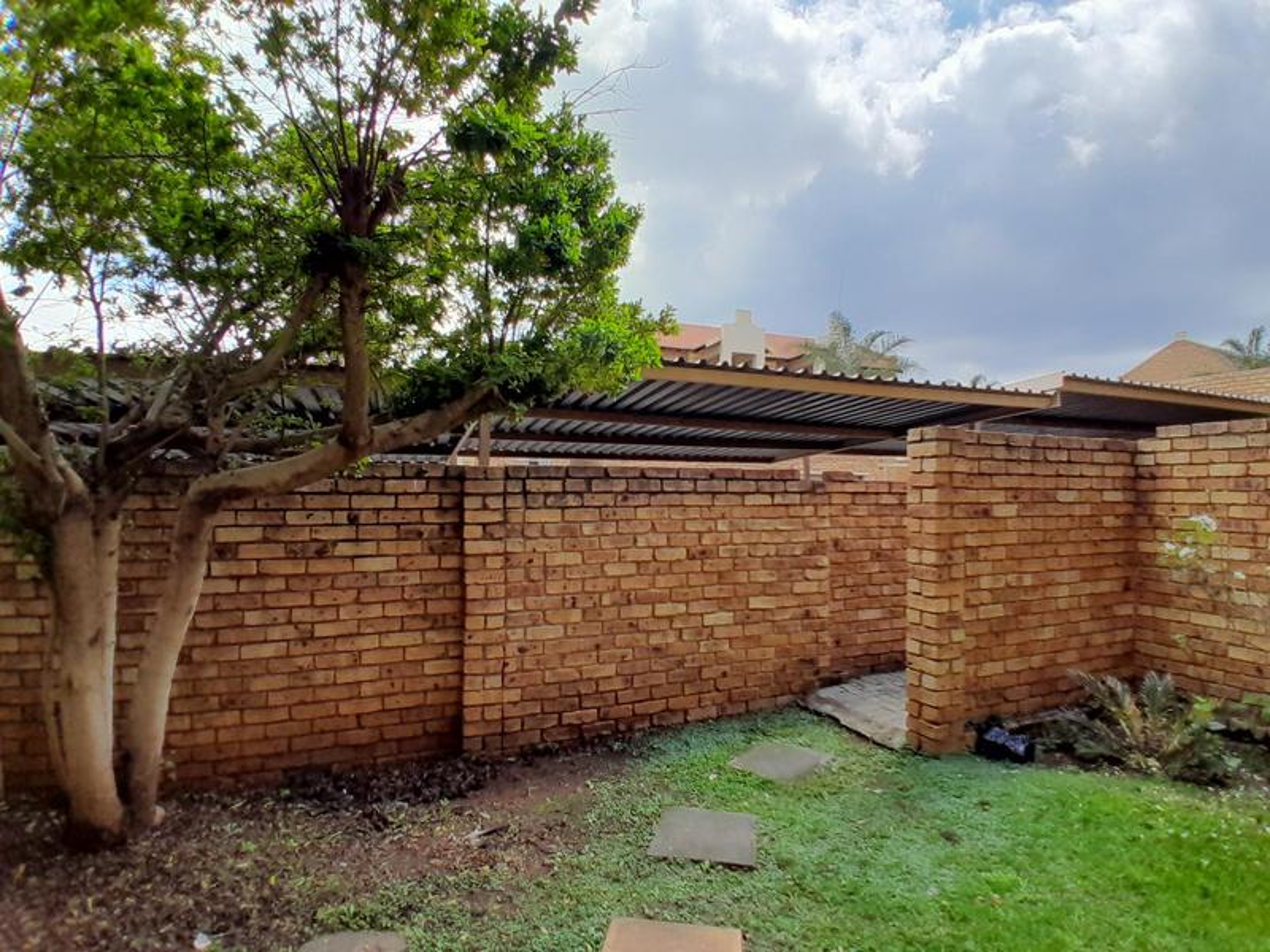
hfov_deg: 91.0
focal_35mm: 17
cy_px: 476
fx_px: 624
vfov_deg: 74.7
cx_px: 635
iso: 40
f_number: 2.2
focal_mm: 1.46
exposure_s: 1/1065
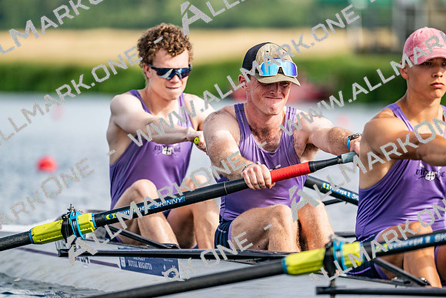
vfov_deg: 3.4
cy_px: 149
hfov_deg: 5.2
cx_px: 223
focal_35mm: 400
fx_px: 4956
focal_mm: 400
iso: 450
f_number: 4.5
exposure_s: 1/2500
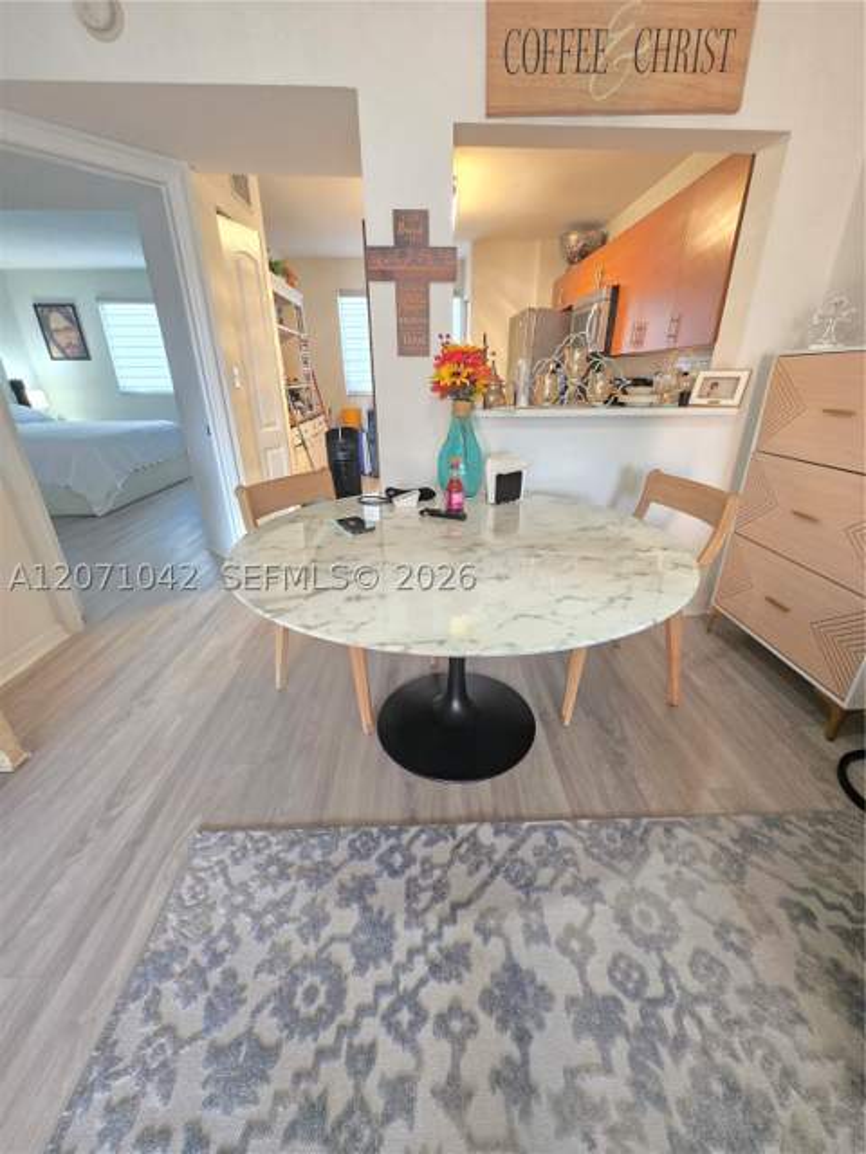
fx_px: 434
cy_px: 577
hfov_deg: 89.9
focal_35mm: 13
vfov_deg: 106.2
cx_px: 433
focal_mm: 1.7
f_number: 2.2
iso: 640
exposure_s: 1/60
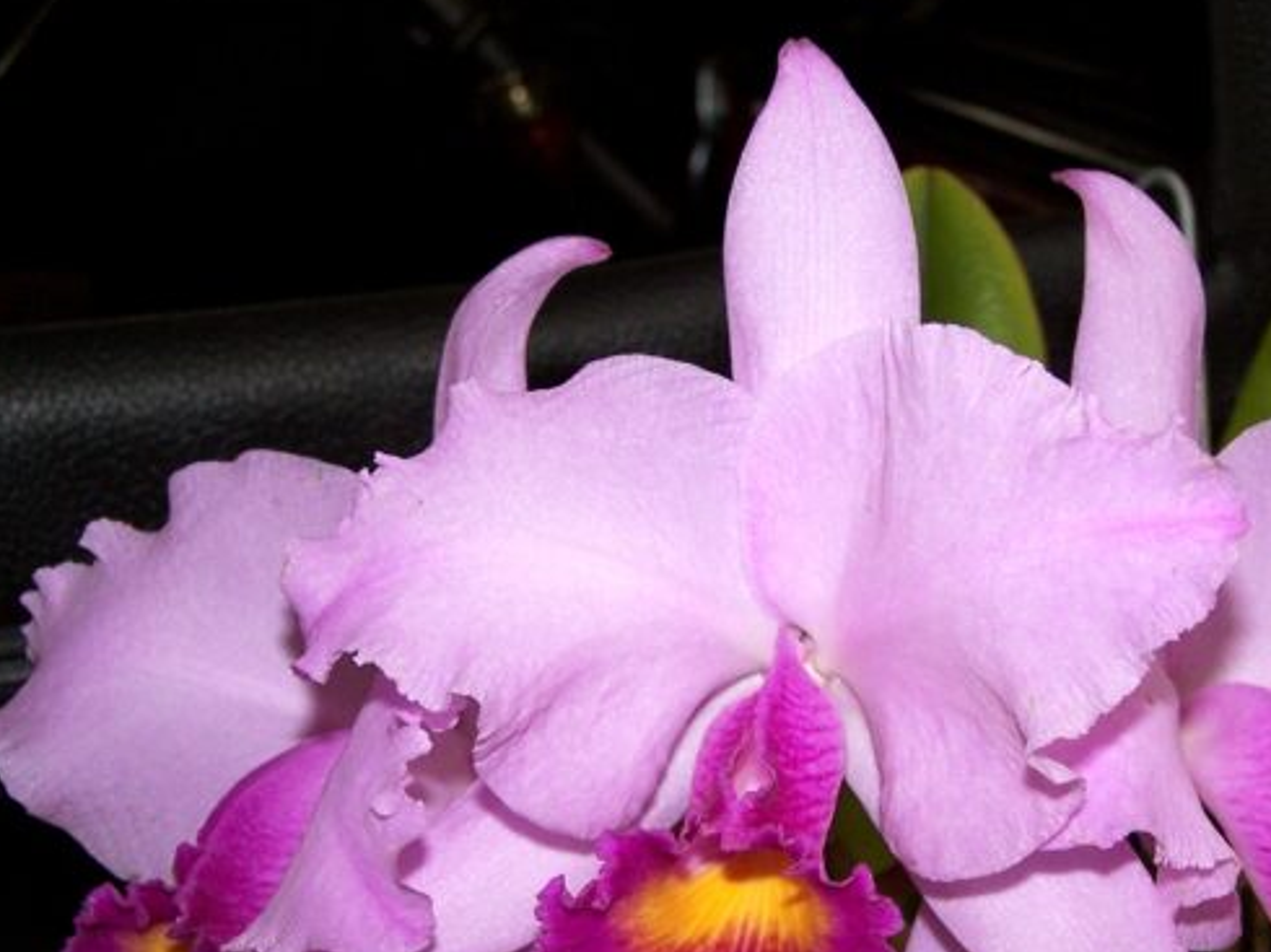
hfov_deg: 24.3
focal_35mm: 80
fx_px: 2936
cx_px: 820
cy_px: 646
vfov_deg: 18.4
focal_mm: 8.5
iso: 80
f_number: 3
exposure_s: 1/60
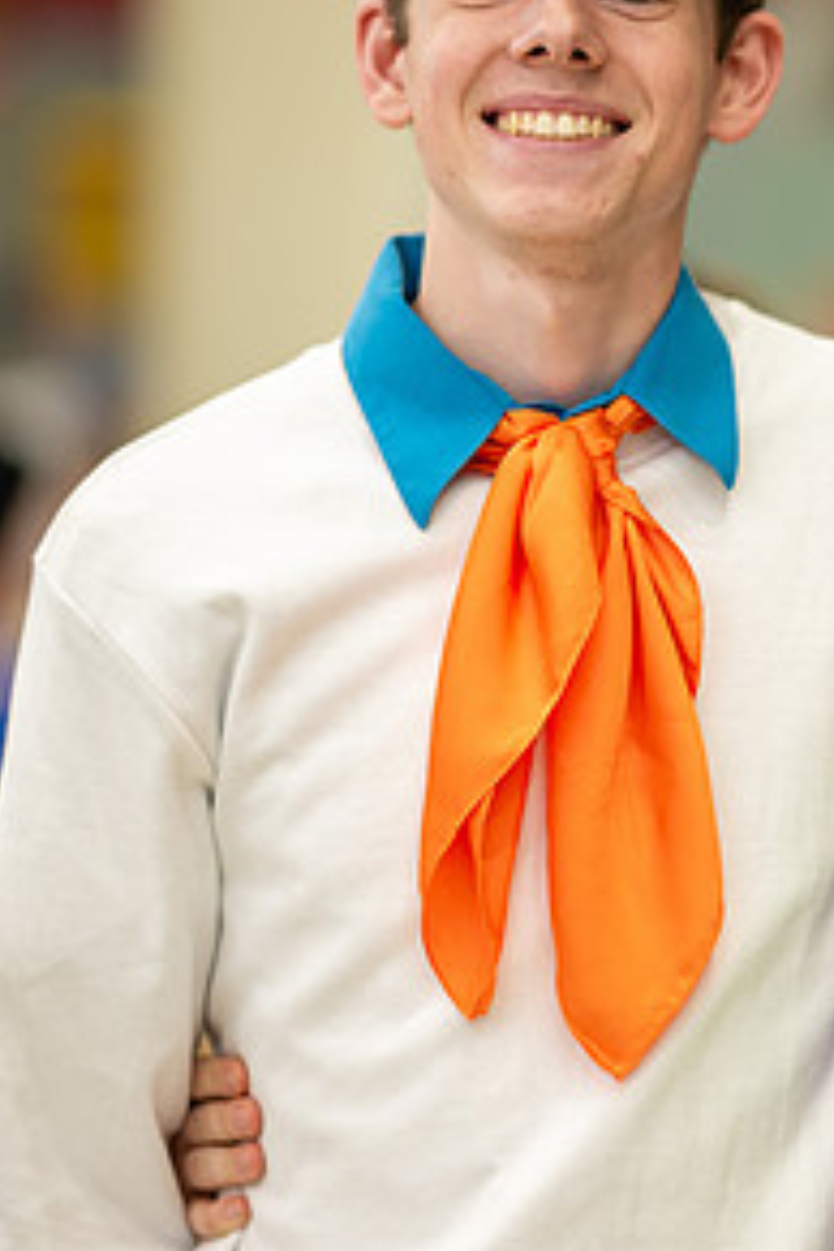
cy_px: 557
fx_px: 7262
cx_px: 959
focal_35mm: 209
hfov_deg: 6.5
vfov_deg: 9.8
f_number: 1.4
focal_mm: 105
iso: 160
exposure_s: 1/100
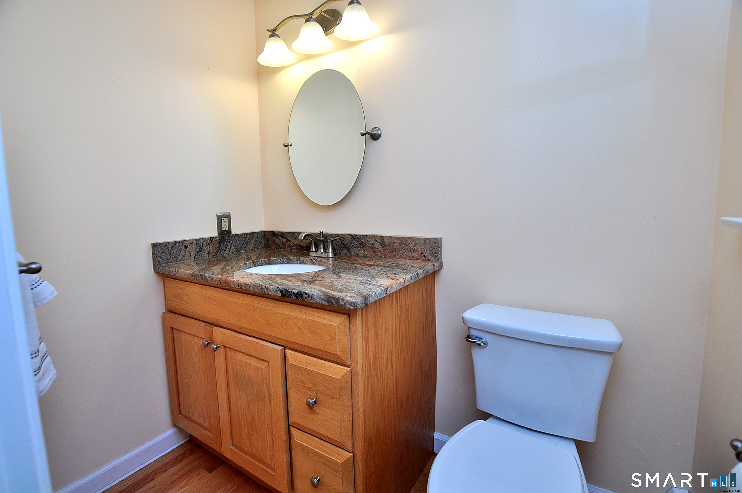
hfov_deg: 100.5
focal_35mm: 15
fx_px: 309
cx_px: 371
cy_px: 246
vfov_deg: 77.2
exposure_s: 1/80
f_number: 5
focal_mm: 10
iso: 200
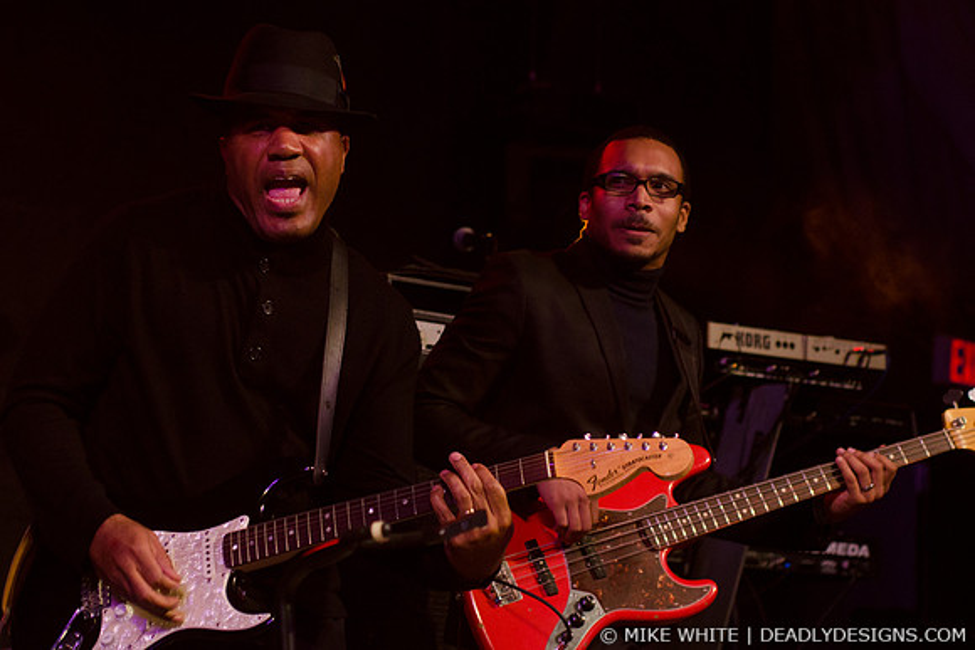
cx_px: 488
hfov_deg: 19.5
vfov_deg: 13.0
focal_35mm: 105
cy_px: 325
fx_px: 2844
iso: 1600
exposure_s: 1/400
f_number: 3.5
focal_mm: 70
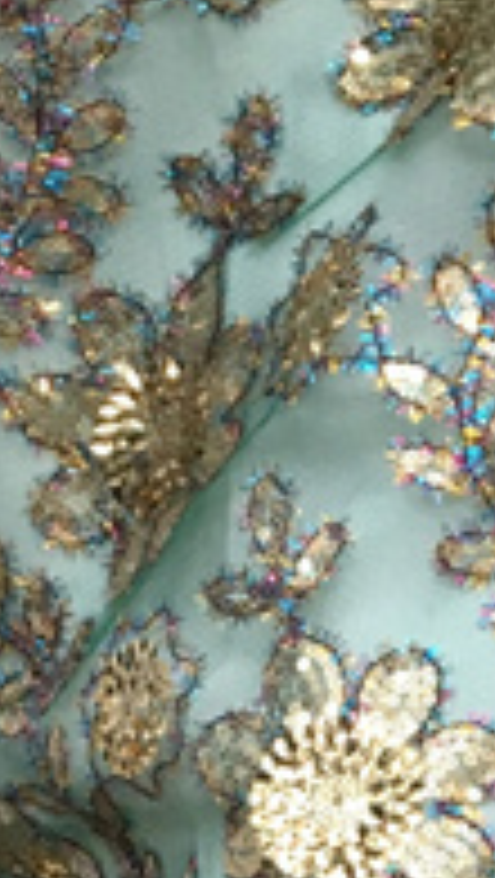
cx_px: 374
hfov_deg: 7.5
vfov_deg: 12.6
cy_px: 1301
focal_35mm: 162
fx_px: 3772
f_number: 2.2
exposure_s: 1/33
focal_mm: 4.15
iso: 50
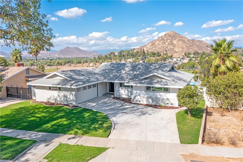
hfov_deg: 65.5
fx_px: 189
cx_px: 122
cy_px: 81
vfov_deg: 46.4
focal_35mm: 28
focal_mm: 10.26
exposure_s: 1/320
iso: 100
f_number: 6.3
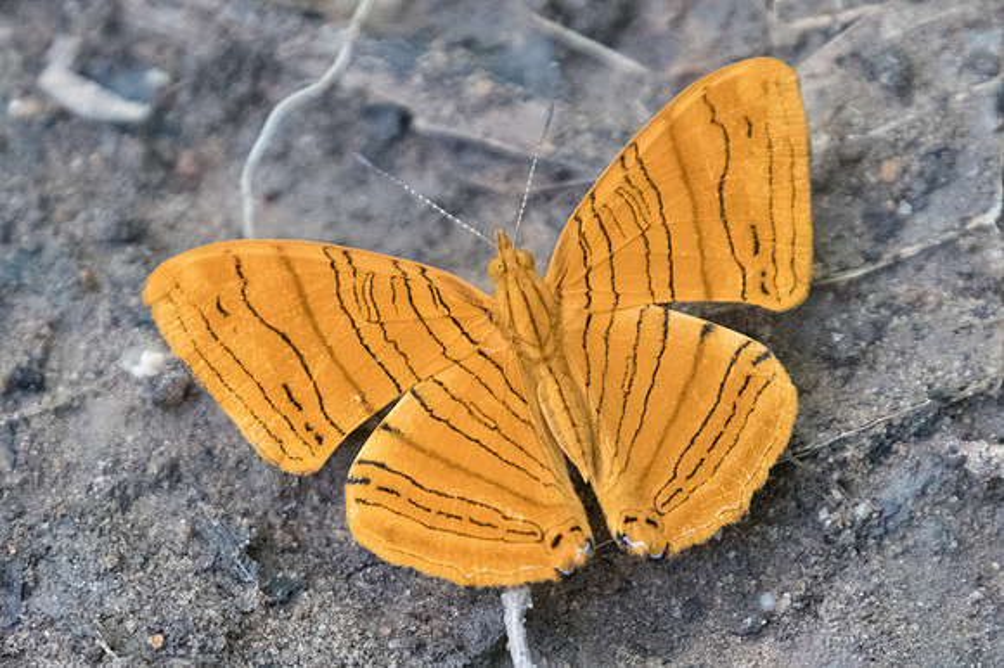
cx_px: 546
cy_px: 409
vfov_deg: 1.3
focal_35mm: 1039
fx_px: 28956
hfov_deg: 2.0
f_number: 6.3
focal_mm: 400
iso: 1600
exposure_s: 1/400
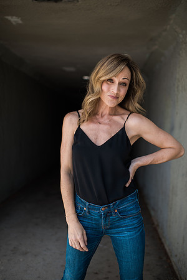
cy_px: 140
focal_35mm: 35
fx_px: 273
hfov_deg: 37.9
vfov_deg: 54.4
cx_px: 94
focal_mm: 35
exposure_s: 1/800
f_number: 1.8
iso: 125
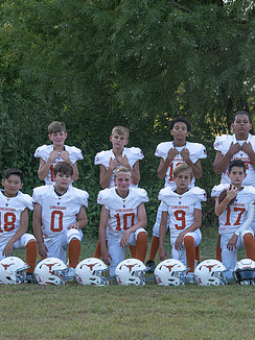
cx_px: 258
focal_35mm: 137
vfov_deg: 14.4
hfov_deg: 10.7
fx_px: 1347
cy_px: 194
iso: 250
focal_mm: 70
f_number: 4.5
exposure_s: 1/400
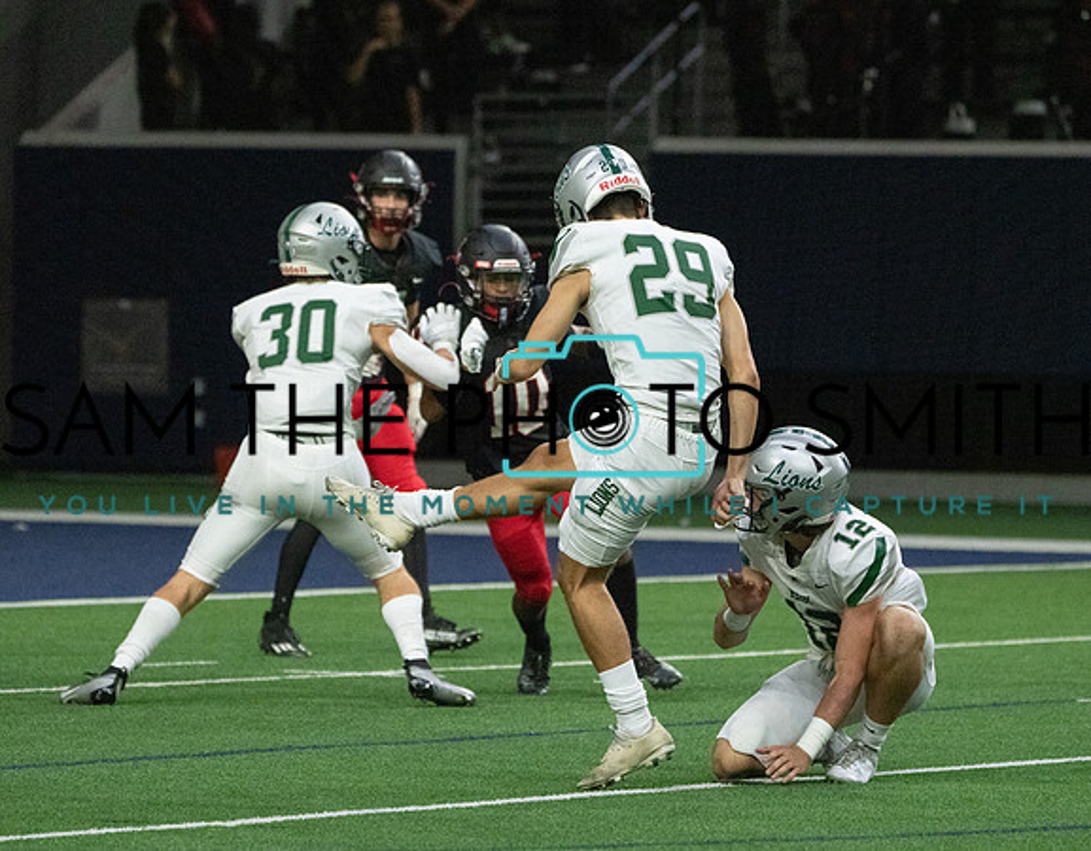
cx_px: 598
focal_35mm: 329
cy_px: 487
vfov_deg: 4.6
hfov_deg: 5.9
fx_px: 10533
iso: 12800
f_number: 5.6
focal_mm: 253
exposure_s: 1/1000
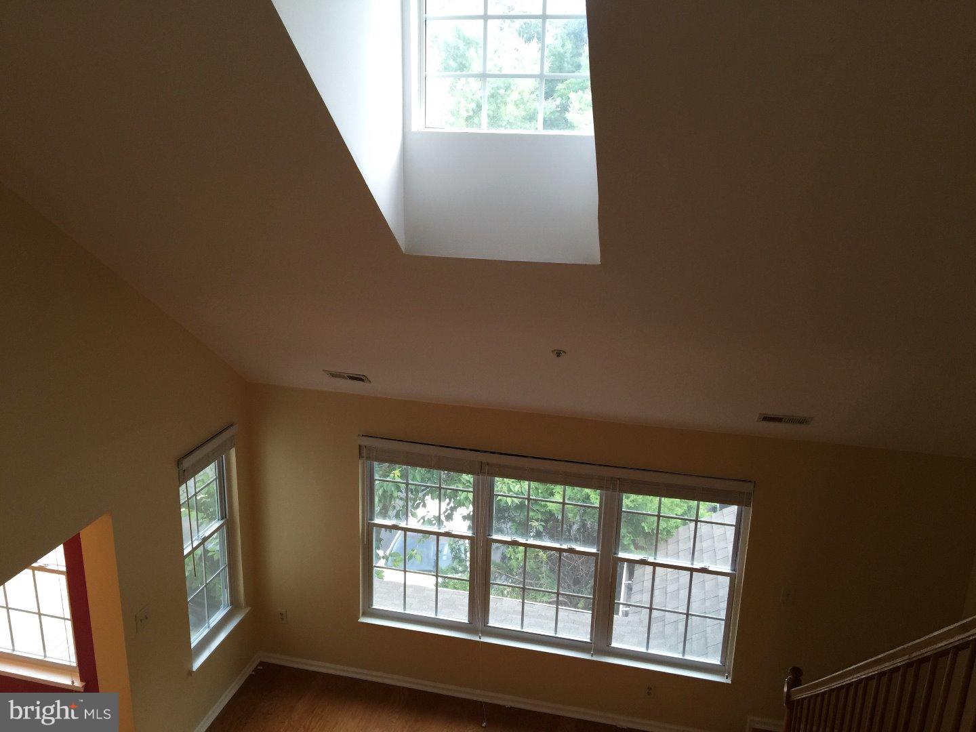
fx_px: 818
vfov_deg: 48.2
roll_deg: -1.6
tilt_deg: -16.2
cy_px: 366
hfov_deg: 61.7
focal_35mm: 29
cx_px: 488
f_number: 2.2
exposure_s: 1/30
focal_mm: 4.15
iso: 32
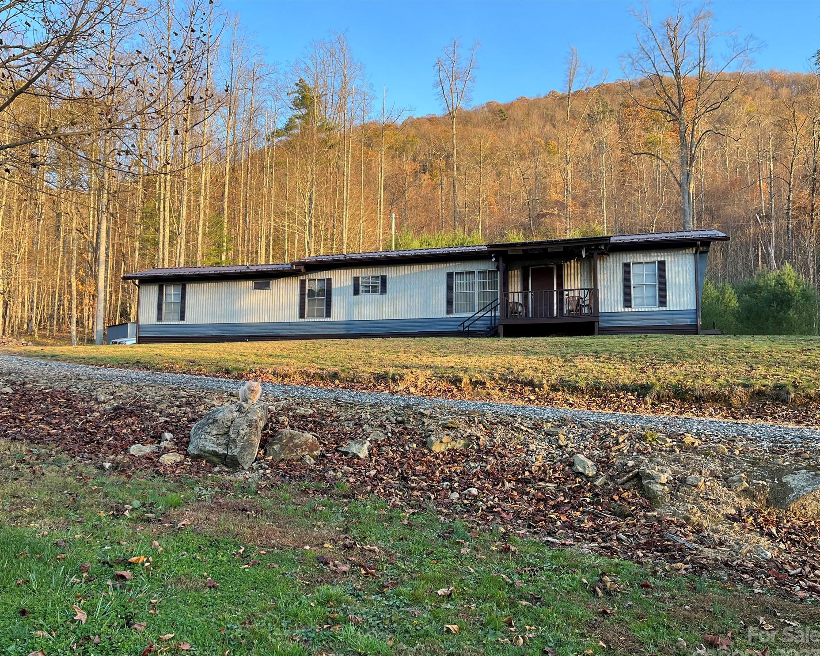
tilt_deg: +6.1
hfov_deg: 62.1
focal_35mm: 28
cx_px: 372
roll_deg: -0.7
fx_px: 680
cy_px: 339
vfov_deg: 51.5
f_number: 1.6
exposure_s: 1/258
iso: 40
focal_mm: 5.1
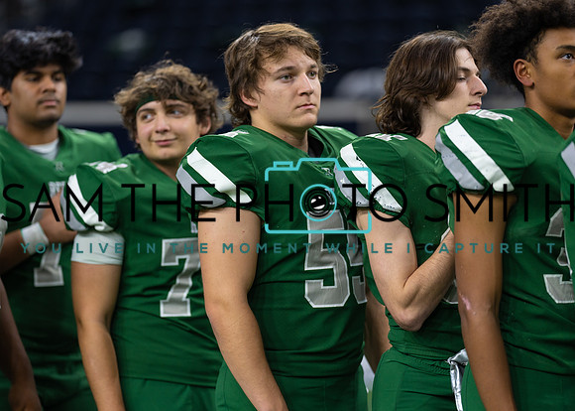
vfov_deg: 10.2
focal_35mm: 141
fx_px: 2310
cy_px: 206
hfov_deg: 14.2
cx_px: 288
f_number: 1.8
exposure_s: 1/400
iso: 500
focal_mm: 135
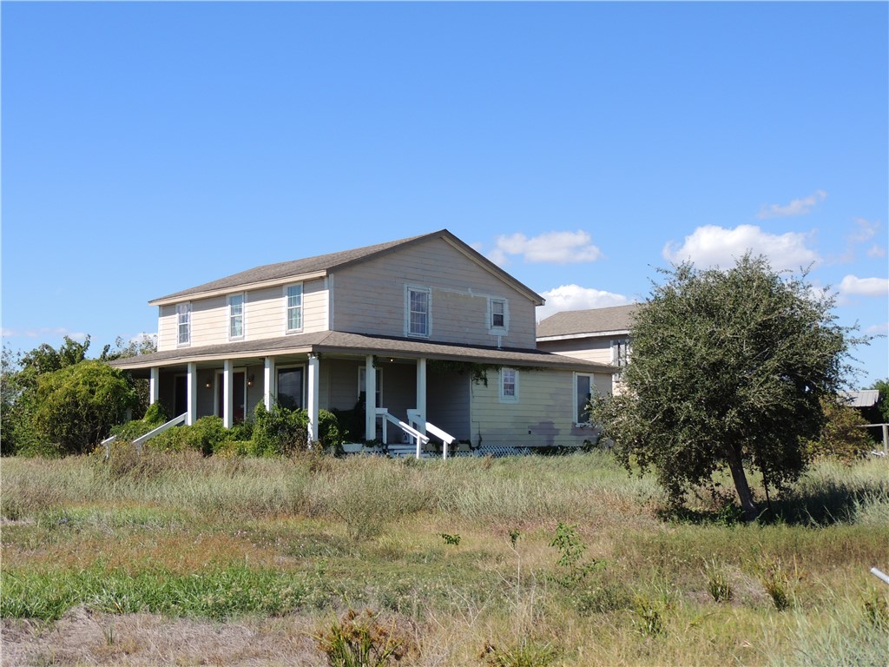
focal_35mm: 43
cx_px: 444
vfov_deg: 33.6
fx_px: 1104
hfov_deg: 43.9
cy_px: 334
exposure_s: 1/1000
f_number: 3.4
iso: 100
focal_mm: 7.6
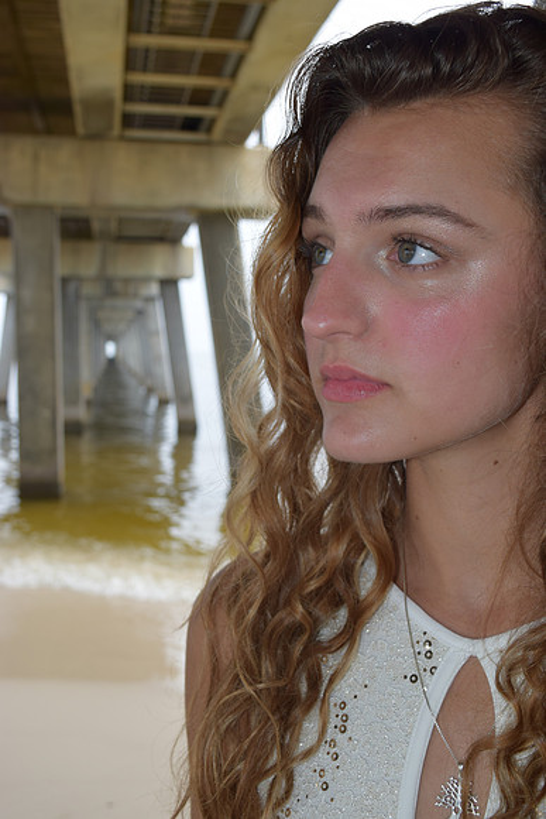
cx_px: 273
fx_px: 853
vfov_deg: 51.3
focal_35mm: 38
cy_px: 410
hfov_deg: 35.5
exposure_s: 1/125
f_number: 5.6
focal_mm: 25
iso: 110
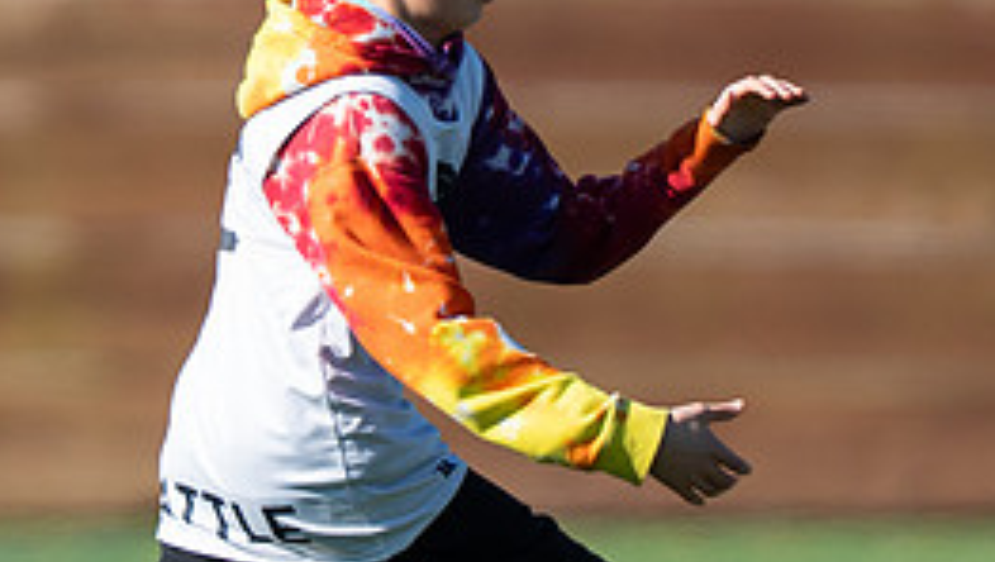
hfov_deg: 1.2
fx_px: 49176
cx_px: 87
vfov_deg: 0.7
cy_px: 204
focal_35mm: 1862
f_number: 2.8
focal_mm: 400
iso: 160
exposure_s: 1/2000
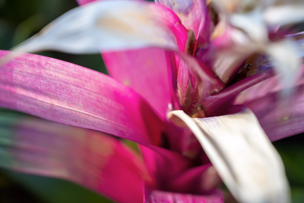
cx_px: 152
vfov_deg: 19.5
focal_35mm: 70
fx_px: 591
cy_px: 102
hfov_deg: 28.8
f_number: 5.6
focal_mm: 70
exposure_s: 1/100
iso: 1000
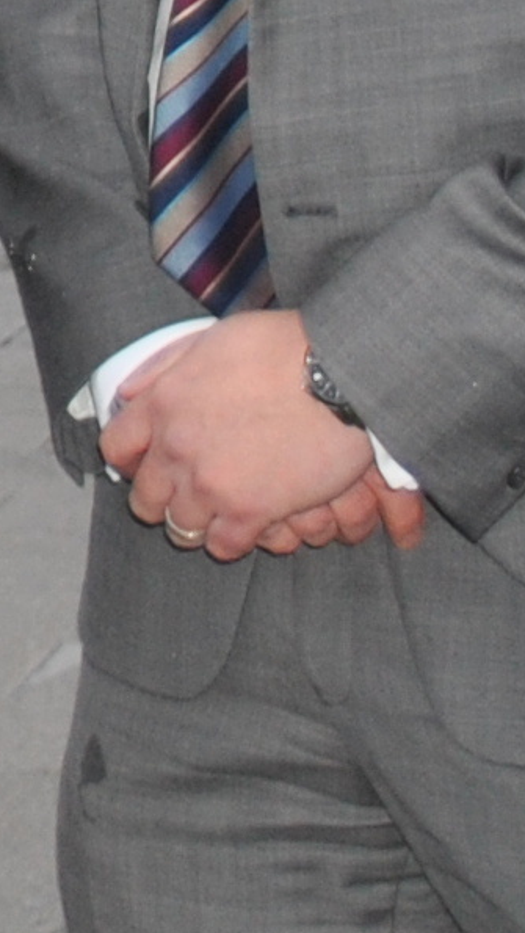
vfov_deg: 7.8
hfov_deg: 4.3
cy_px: -767
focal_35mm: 266
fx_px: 6578
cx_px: -1390
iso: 200
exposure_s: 1/60
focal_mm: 26
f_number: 4.2
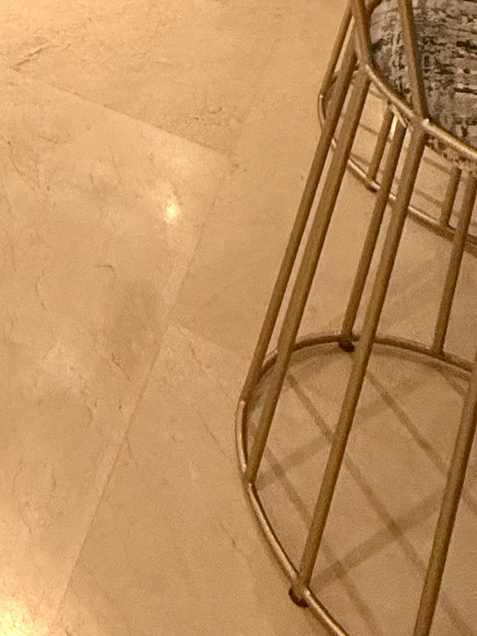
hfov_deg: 21.1
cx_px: -278
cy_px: -394
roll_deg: +1.1
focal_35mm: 56
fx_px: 1029
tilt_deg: -10.0
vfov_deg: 24.1
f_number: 2.2
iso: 250
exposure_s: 1/120
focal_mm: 2.22
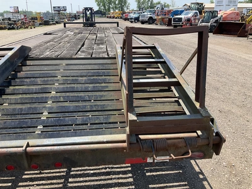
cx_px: 126
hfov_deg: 61.7
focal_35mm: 29
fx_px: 211
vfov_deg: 48.2
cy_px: 94
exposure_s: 1/792
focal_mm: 3
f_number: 1.8
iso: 25
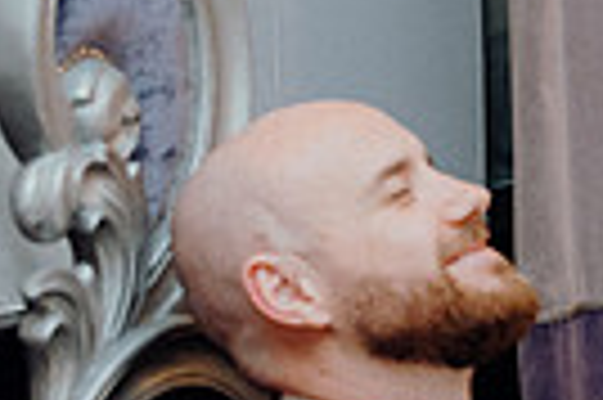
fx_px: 3630
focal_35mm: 217
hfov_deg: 8.9
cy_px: 43
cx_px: 1228
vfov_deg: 6.3
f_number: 4
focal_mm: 50
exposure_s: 1/160
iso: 2500
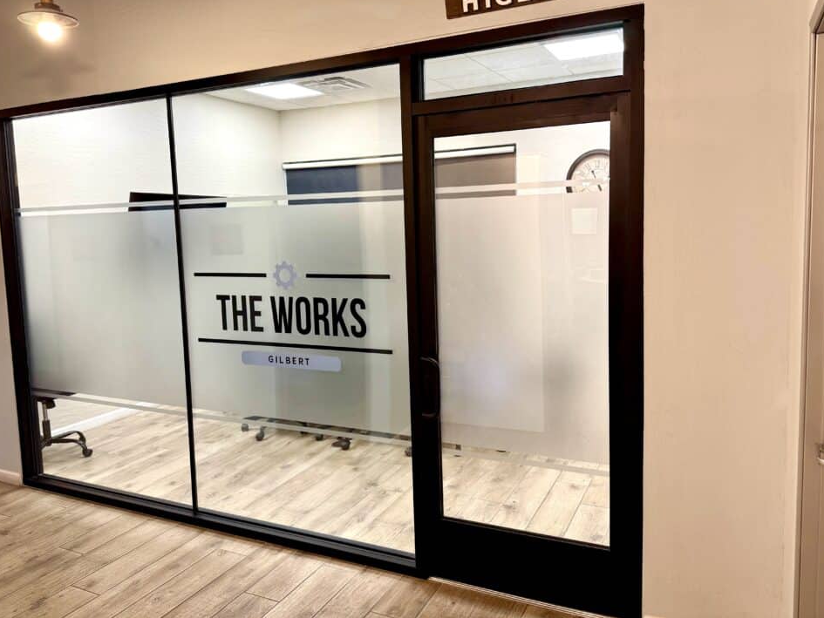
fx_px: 619
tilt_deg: -5.5
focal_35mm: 26
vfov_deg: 53.0
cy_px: 284
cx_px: 429
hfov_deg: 67.3
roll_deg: +1.7
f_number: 1.78
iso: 125
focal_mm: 6.76
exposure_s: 1/60
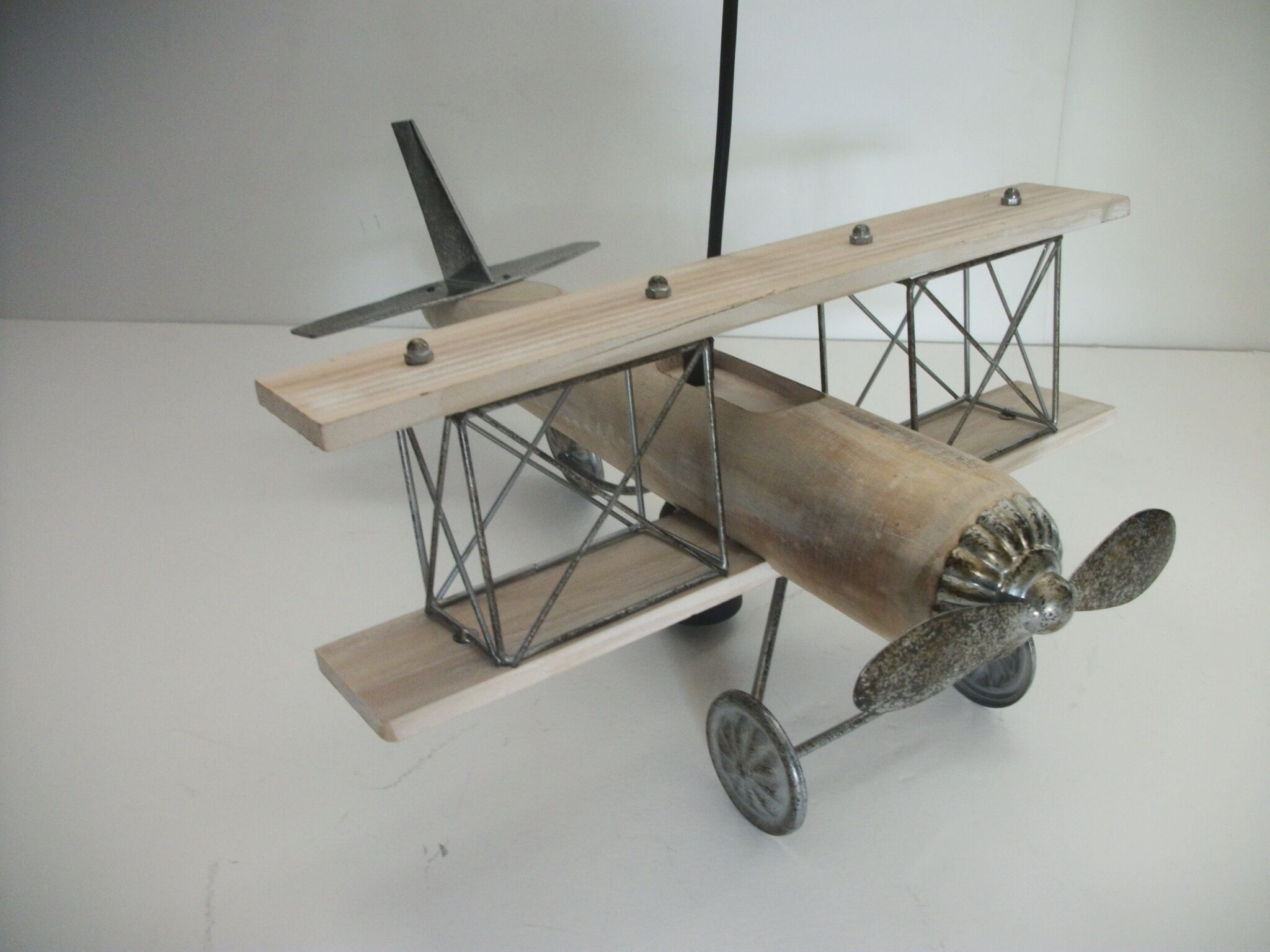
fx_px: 1174
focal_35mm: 32
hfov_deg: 56.8
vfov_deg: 44.2
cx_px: 635
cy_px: 476
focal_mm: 5.7
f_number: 2.9
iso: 160
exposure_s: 1/13
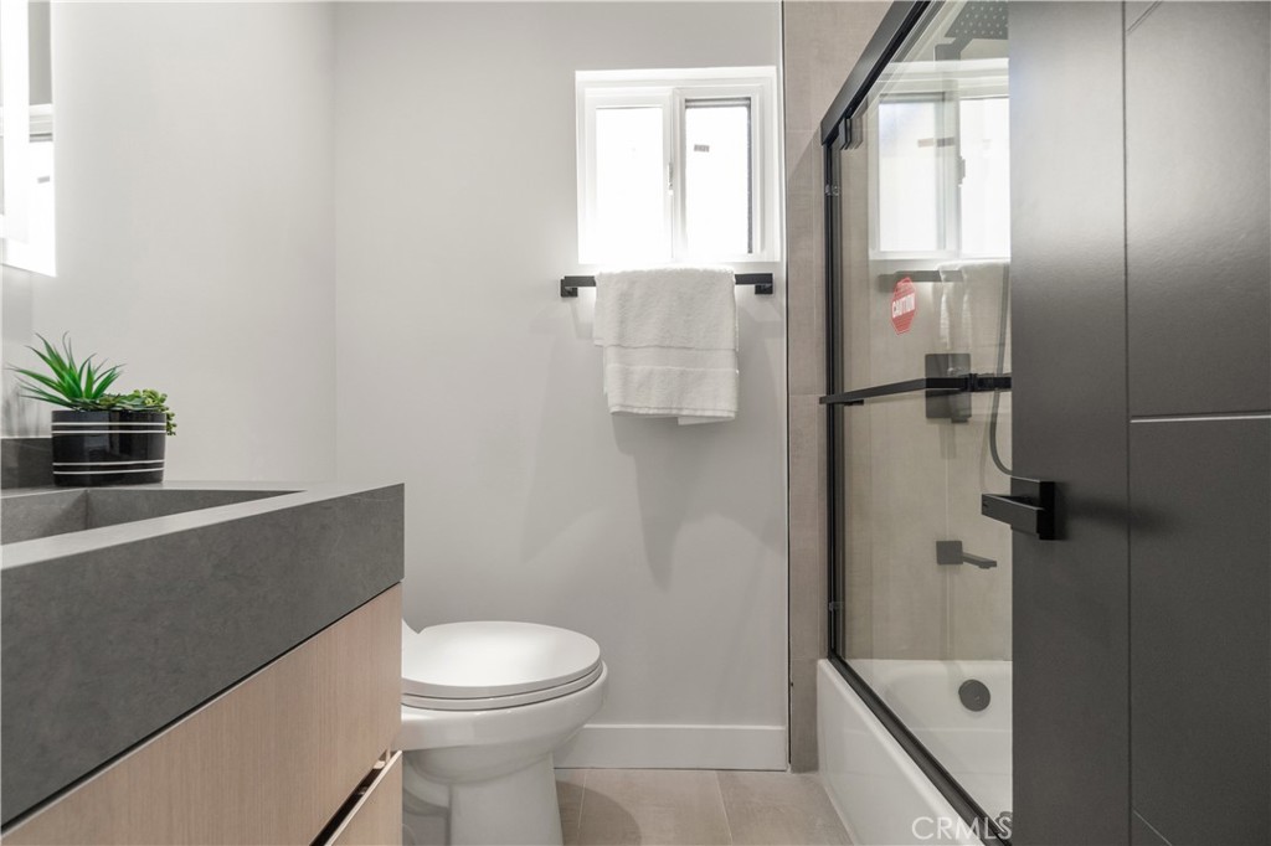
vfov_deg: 77.3
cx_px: 636
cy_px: 423
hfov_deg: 100.4
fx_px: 529
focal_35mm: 15
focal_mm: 10
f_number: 7.1
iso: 320
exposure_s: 1/15
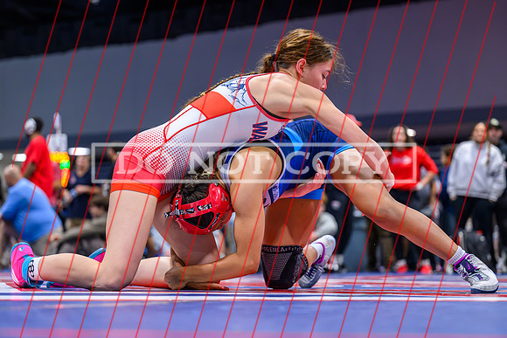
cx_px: 236
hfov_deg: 22.5
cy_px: 204
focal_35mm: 90
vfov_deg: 15.1
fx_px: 1273
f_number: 2.8
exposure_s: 1/800
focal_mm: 75
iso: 3200
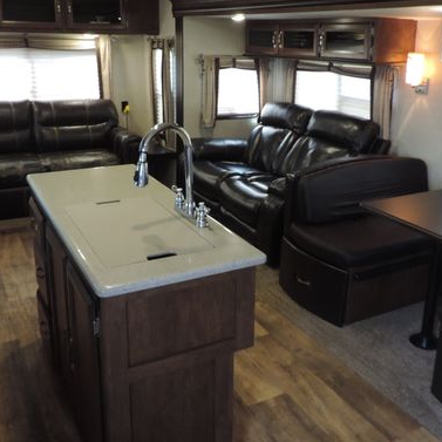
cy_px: 179
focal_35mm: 36
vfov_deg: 45.8
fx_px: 520
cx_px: 242
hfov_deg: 46.0
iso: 400
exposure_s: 1/25
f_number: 3
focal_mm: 4.3
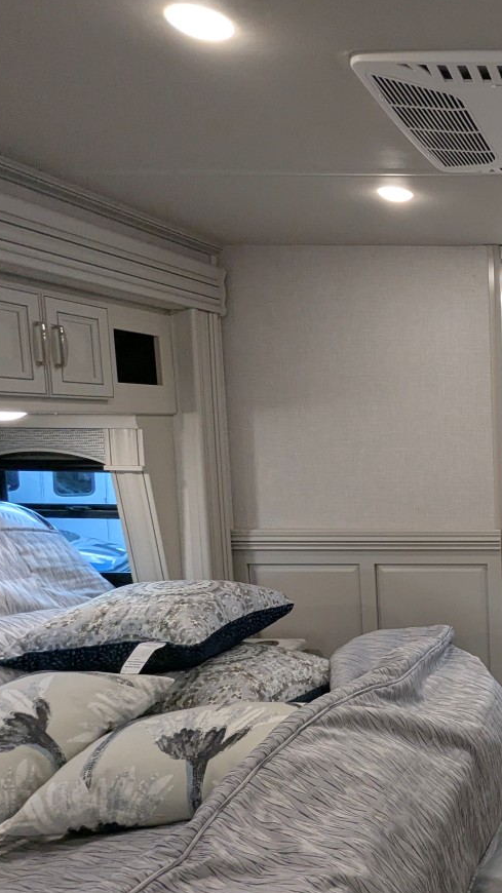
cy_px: 494
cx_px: 651
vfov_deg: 67.7
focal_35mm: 28
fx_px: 663
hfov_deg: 31.8
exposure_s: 1/126
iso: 249
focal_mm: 2.35
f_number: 2.2
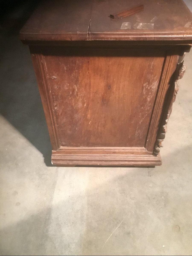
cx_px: 96
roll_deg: +0.3
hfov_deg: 45.4
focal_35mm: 31
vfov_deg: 58.4
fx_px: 229
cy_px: 128
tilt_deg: -44.7
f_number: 2.4
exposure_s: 1/17
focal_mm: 3.3
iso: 250
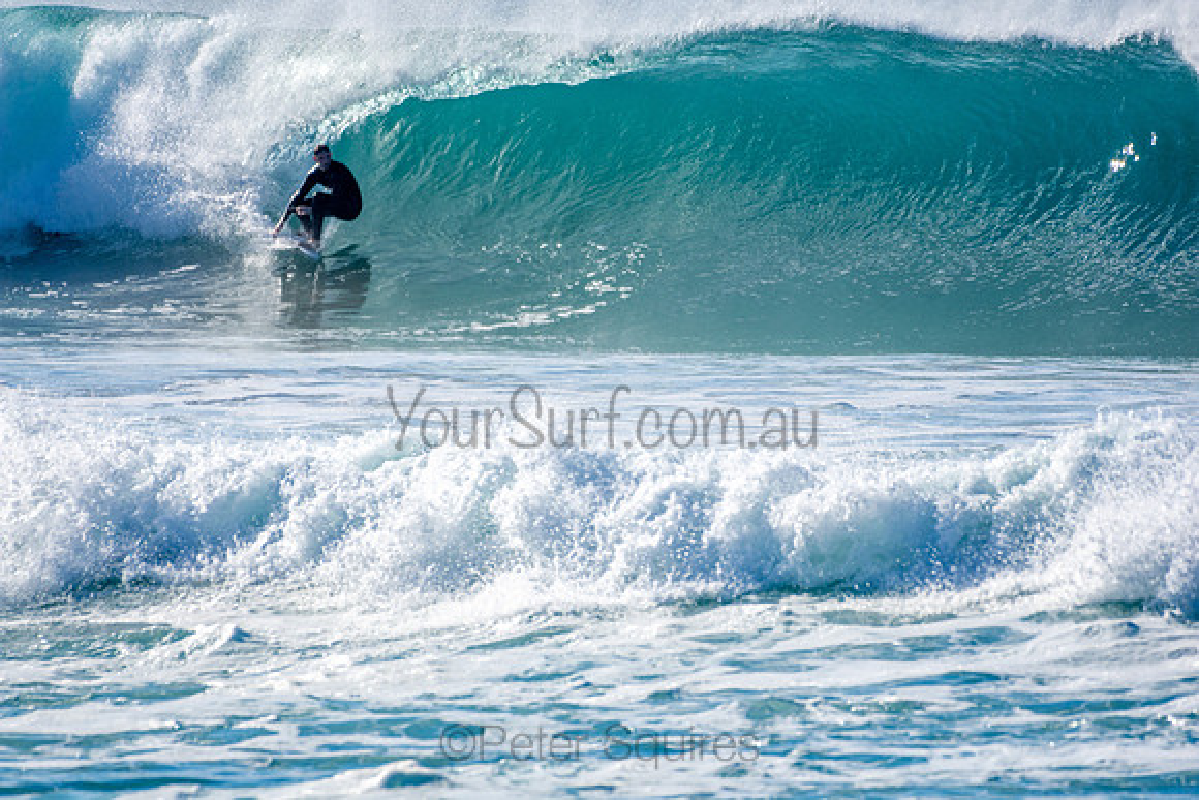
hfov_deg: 2.7
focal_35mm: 750
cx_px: 600
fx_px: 24984
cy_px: 400
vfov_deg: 1.8
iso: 125
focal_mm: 500
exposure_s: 1/1000
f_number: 5.6
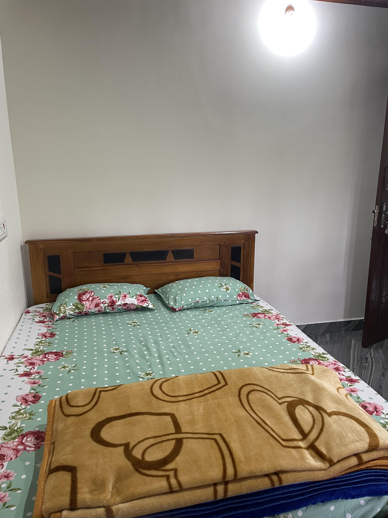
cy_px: 259
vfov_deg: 67.3
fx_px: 389
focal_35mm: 26
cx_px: 194
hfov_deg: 53.1
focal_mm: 4.2
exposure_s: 1/50
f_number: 1.6
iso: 200
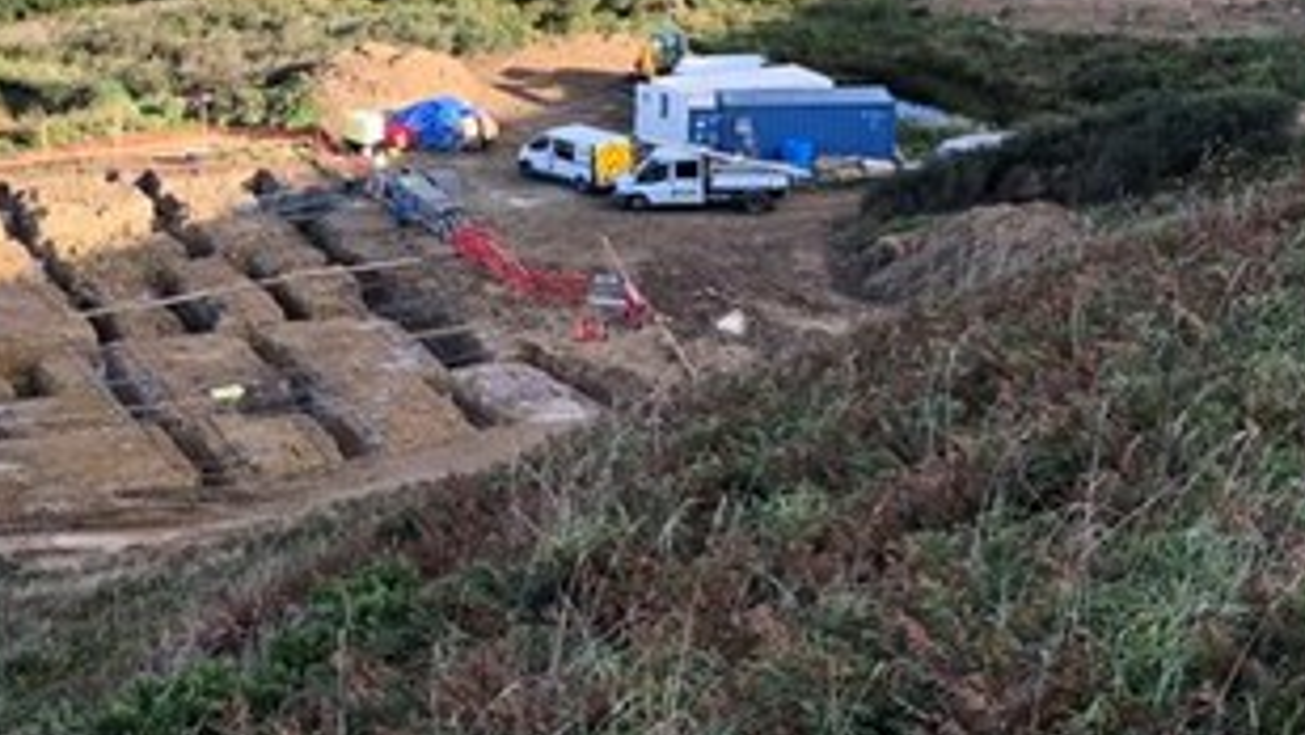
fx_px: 2734
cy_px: 253
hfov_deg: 26.7
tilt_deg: -18.3
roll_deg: -2.2
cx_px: 422
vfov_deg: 15.3
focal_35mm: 79
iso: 20
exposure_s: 1/448
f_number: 1.8
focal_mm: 3.99
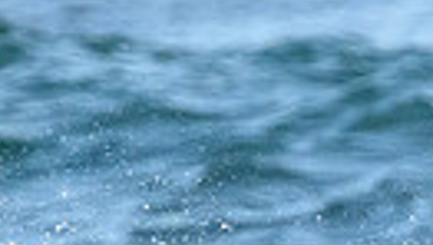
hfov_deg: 0.6
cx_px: 773
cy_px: 608
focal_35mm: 3704
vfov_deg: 0.3
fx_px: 42571
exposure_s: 1/2000
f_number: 11
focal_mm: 800
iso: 5000
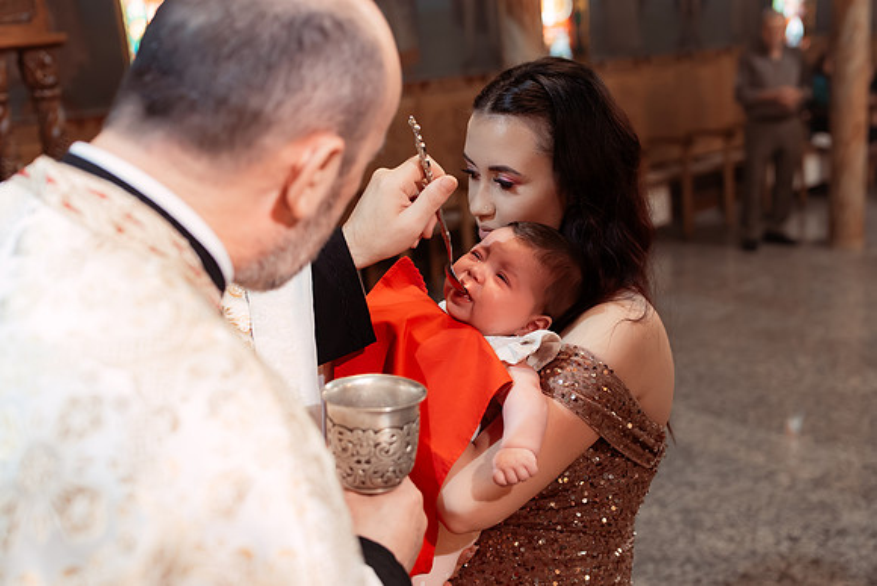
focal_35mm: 40
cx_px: 486
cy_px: 312
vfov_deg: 33.7
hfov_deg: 48.8
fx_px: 965
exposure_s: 1/250
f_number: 2.8
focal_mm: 35
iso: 1600
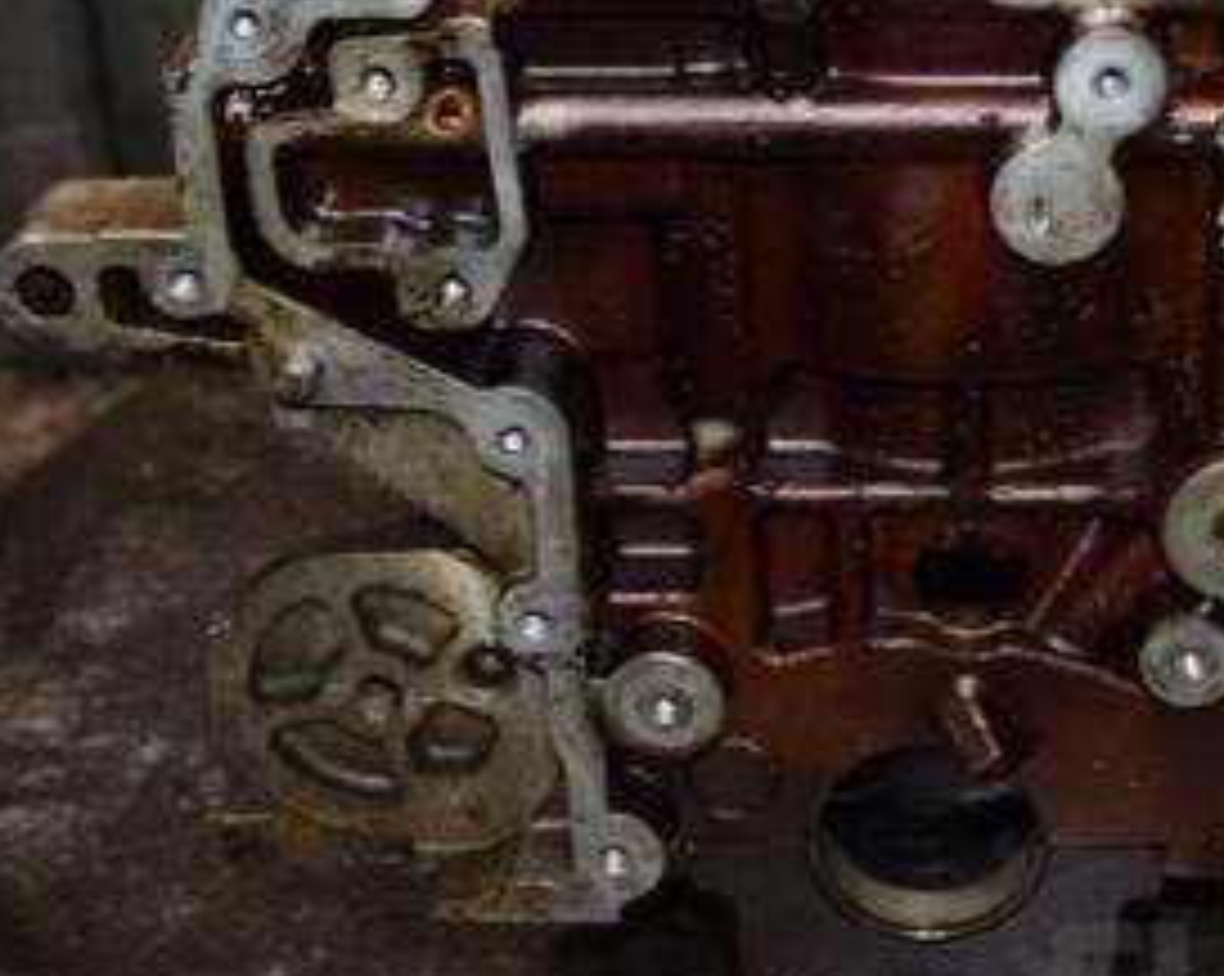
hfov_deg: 21.7
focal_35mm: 87
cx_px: 968
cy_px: 391
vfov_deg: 17.6
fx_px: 3148
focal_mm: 28
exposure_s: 1/60
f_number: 5
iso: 800
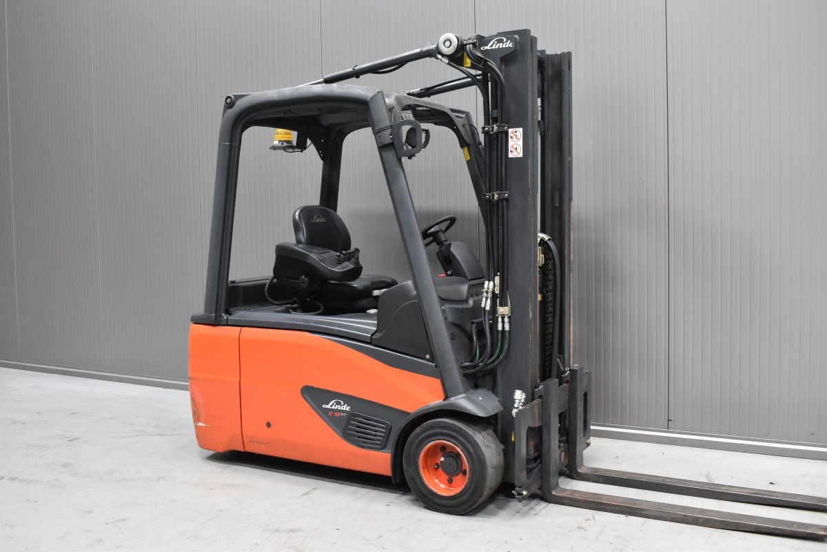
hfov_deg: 55.1
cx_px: 414
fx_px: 792
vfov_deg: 38.4
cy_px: 276
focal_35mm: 34
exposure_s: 1/25
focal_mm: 23
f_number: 5.6
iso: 1600
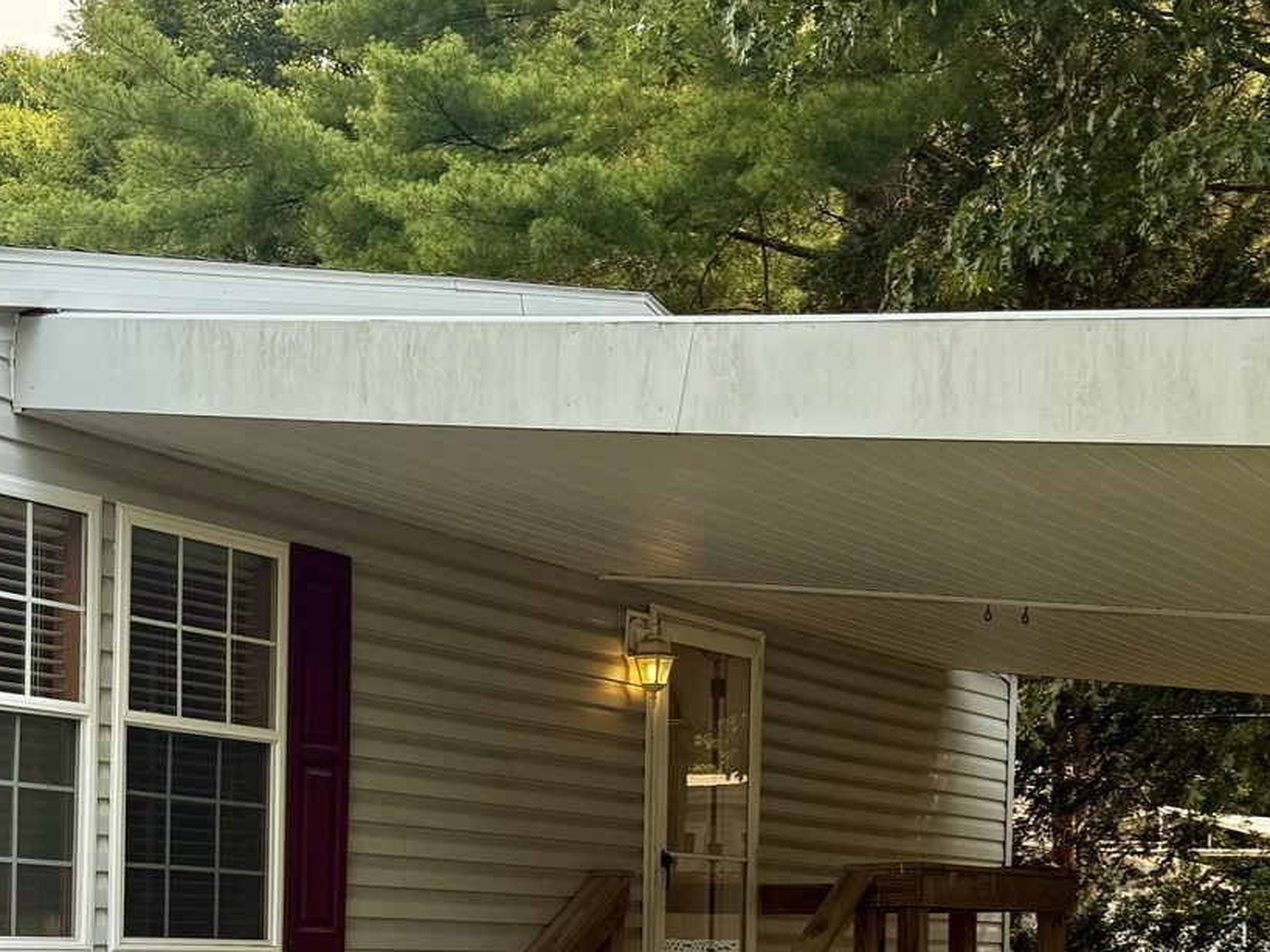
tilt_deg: +0.9
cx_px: 580
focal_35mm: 60
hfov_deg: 32.2
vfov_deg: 23.4
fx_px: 2201
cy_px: 940
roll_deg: -1.2
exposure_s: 1/654
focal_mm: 6.76
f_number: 1.78
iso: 80
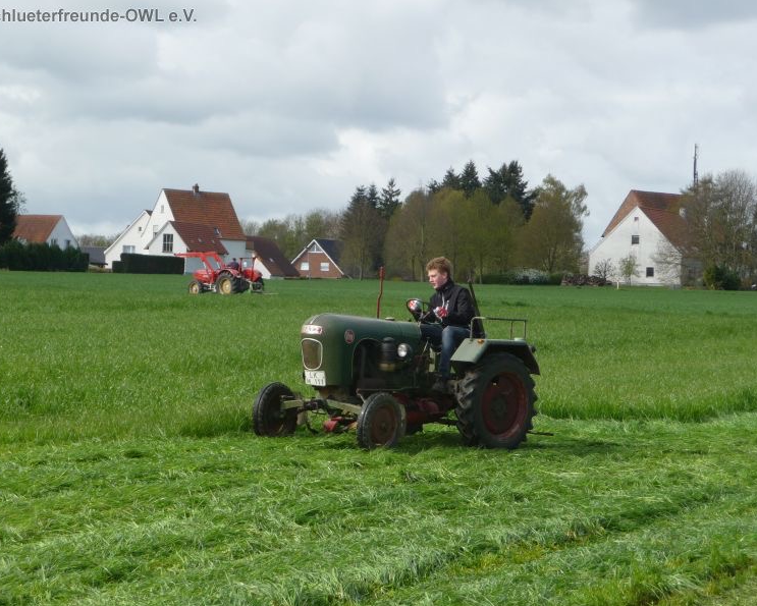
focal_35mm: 125
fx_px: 2802
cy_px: 302
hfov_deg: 15.4
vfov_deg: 12.3
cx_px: 377
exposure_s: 1/400
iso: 100
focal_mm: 20.3
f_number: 4.7
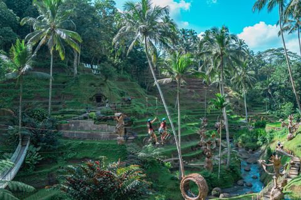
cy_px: 100
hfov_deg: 60.3
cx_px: 150
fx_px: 259
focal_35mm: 31
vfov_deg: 42.3
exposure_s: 1/160
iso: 125
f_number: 5
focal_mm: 31
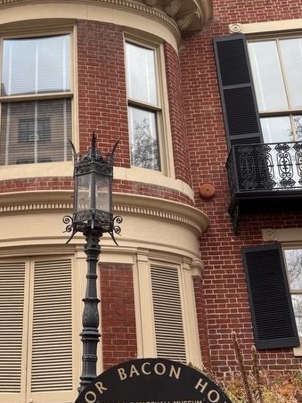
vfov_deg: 41.2
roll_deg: +0.2
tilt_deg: +25.5
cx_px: 83
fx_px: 535
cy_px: 174
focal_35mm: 46
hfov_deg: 31.1
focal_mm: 5.96
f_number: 1.6
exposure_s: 1/121
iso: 64
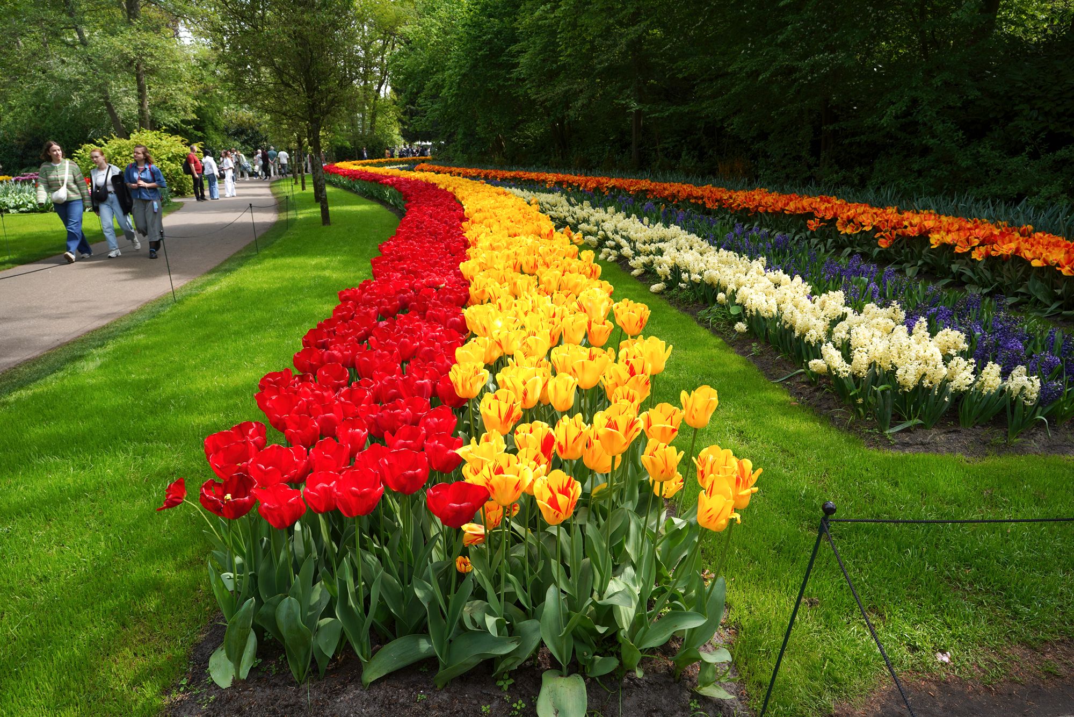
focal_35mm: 24
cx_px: 537
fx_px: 716
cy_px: 358
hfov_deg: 73.7
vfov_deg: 53.1
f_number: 8
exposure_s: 1/100
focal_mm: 24
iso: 100
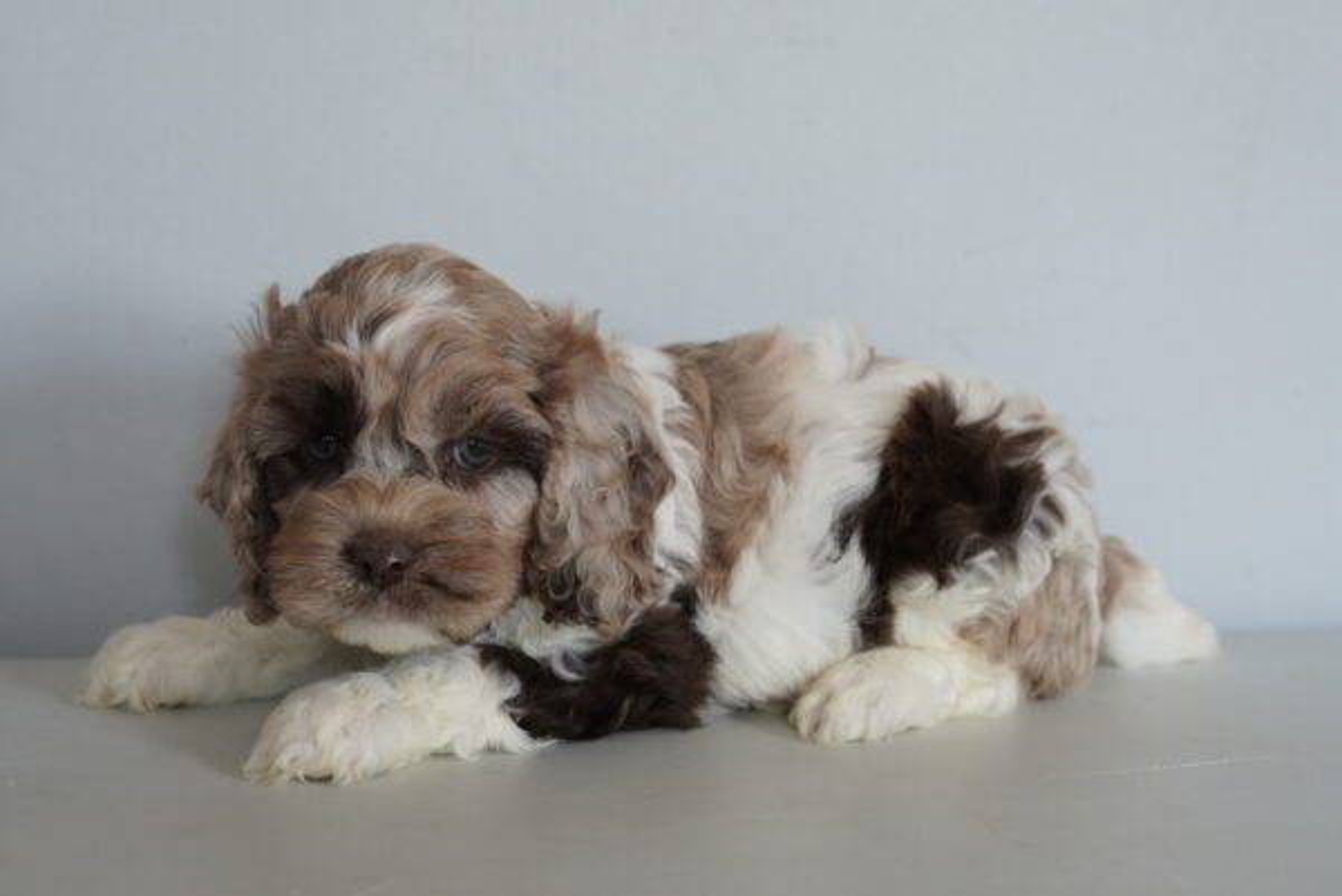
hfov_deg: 33.4
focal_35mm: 60
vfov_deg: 22.7
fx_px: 2238
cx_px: 671
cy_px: 448
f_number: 4
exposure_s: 1/160
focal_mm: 40
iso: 640
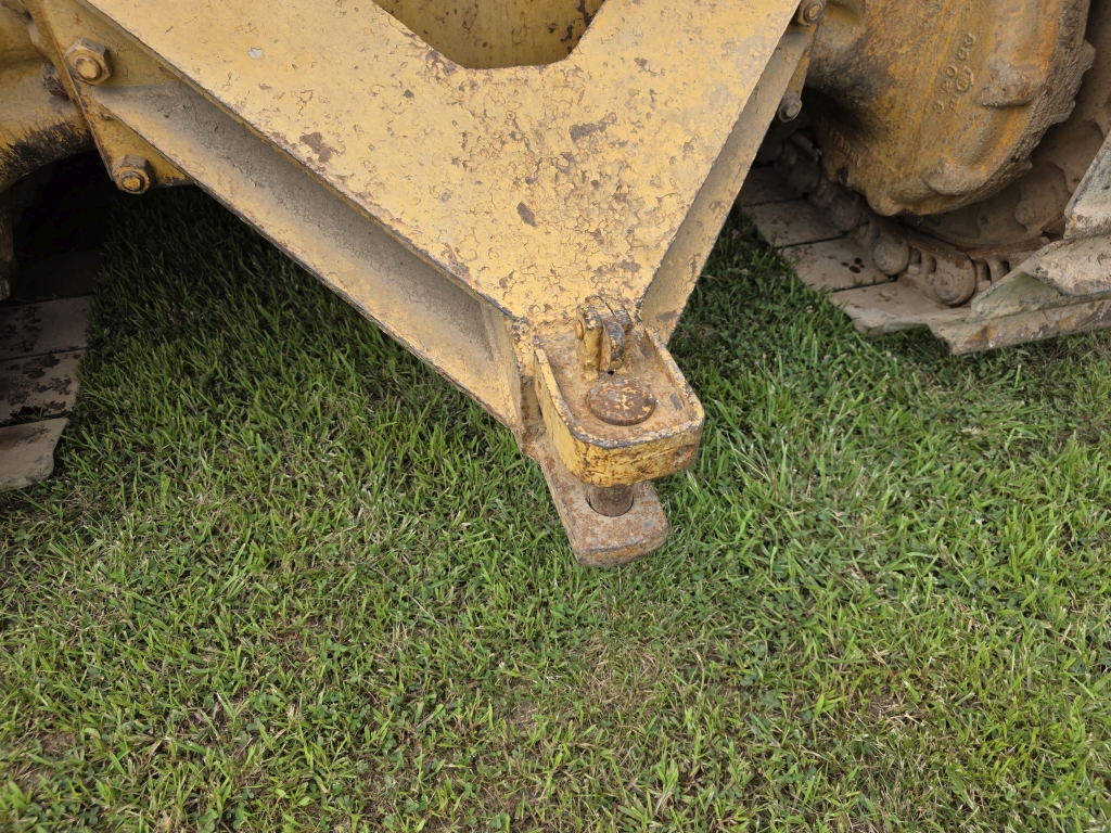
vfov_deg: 58.9
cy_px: 416
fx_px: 738
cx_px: 556
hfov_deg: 73.9
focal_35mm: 23
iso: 80
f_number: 1.7
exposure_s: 1/3264
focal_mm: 6.3
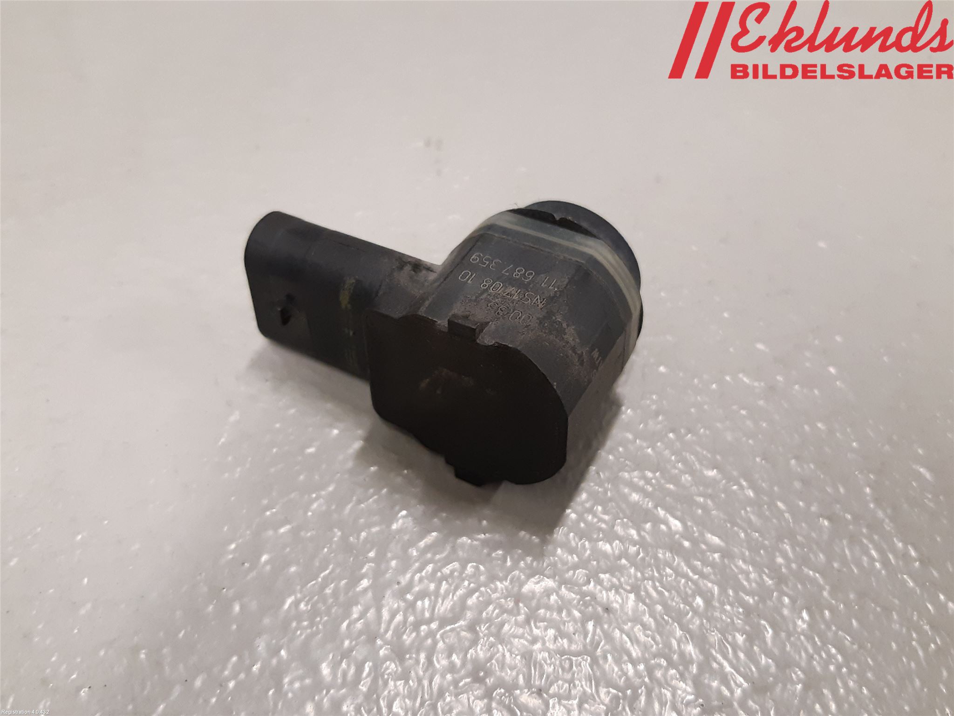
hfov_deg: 67.3
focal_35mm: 26
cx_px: 477
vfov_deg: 53.1
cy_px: 358
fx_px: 717
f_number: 1.7
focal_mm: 3.93
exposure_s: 1/50
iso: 200
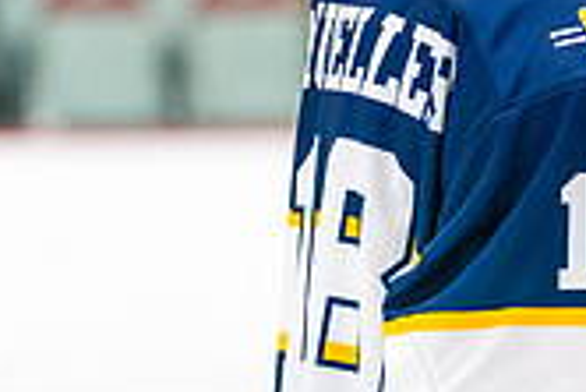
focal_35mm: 700
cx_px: 766
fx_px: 11404
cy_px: 118
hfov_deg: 2.9
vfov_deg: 2.0
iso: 3200
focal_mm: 164
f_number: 2.8
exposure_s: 1/1250
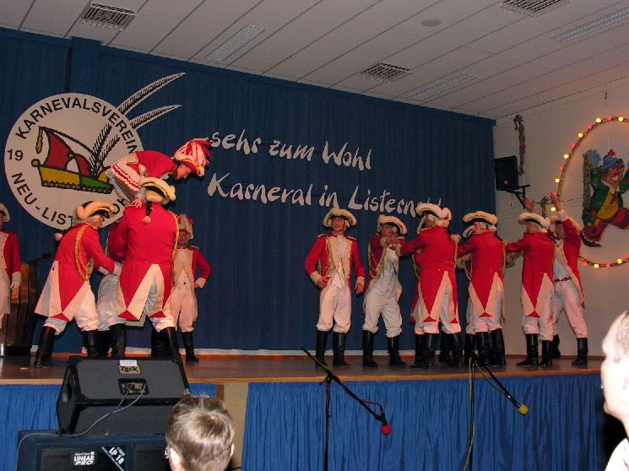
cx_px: 332
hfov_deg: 42.9
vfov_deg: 32.8
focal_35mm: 44
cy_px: 218
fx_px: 799
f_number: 4.1
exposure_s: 1/60.1
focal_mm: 10.2
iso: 100
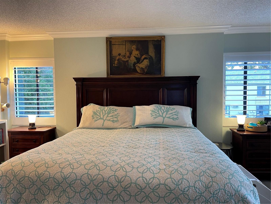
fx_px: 196
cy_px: 102
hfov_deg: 69.4
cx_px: 136
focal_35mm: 25
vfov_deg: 54.9
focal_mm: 5.1
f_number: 1.6
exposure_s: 1/60
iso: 125
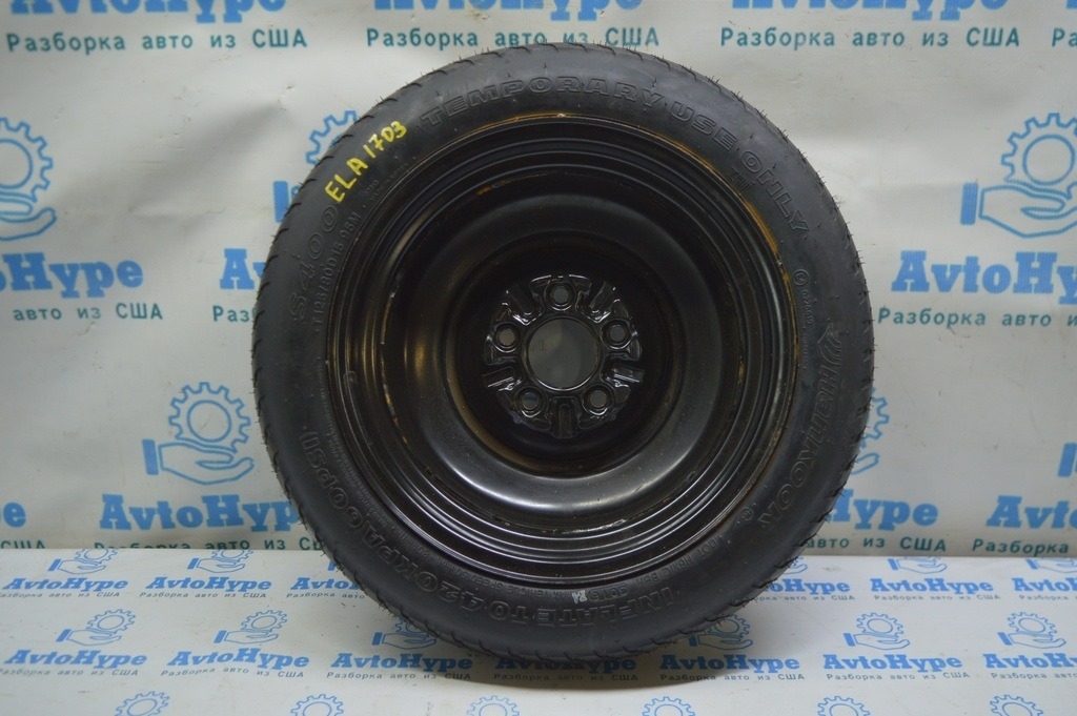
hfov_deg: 57.3
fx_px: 986
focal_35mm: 33
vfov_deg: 39.9
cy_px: 358
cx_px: 538
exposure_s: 1/80
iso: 400
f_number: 3.8
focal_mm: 22
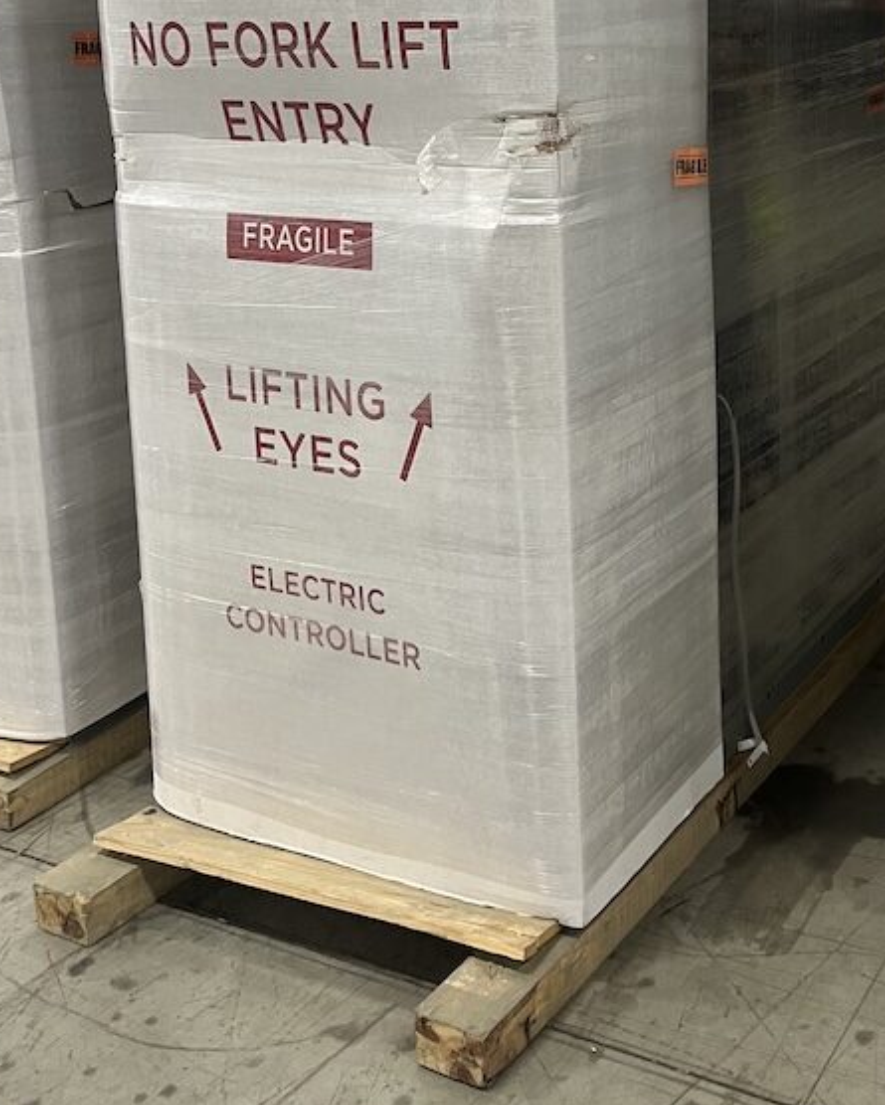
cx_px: 690
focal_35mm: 46
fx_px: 1506
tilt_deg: -8.7
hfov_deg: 32.0
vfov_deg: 38.8
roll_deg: +1.3
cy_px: 223
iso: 200
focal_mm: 5.1
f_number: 1.6
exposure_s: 1/60
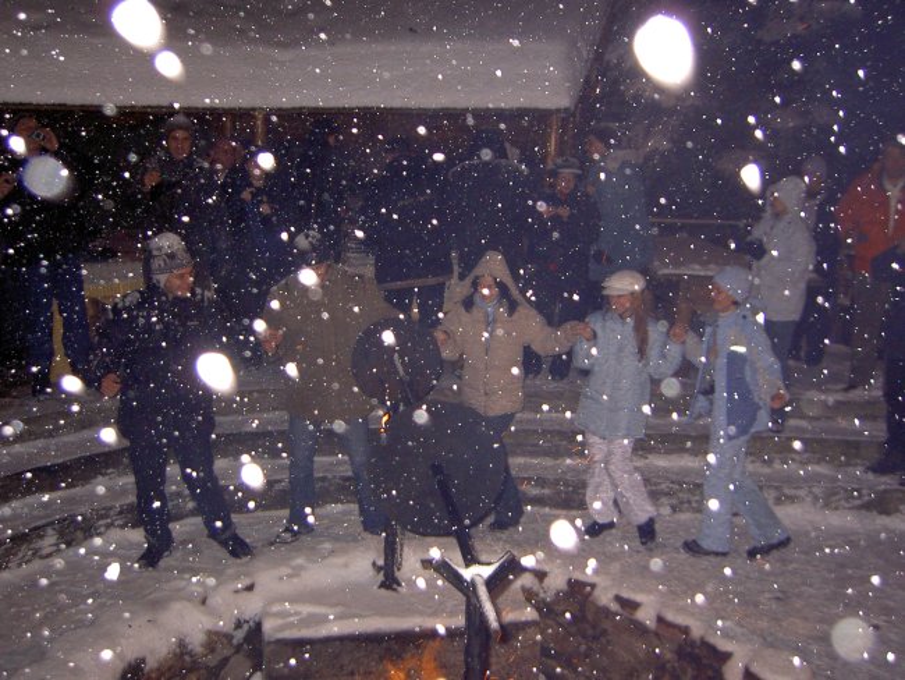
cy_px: 340
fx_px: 889
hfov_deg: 53.9
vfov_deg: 41.8
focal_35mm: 34
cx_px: 452
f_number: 2.8
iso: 200
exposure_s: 1/100
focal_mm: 5.6
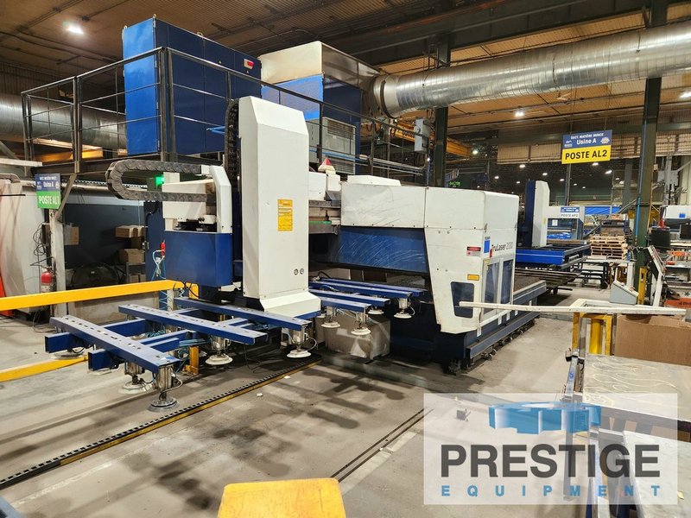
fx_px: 459
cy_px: 259
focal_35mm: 23
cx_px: 346
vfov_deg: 58.9
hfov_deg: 73.9
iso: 200
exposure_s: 1/120
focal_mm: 5.4
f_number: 1.8
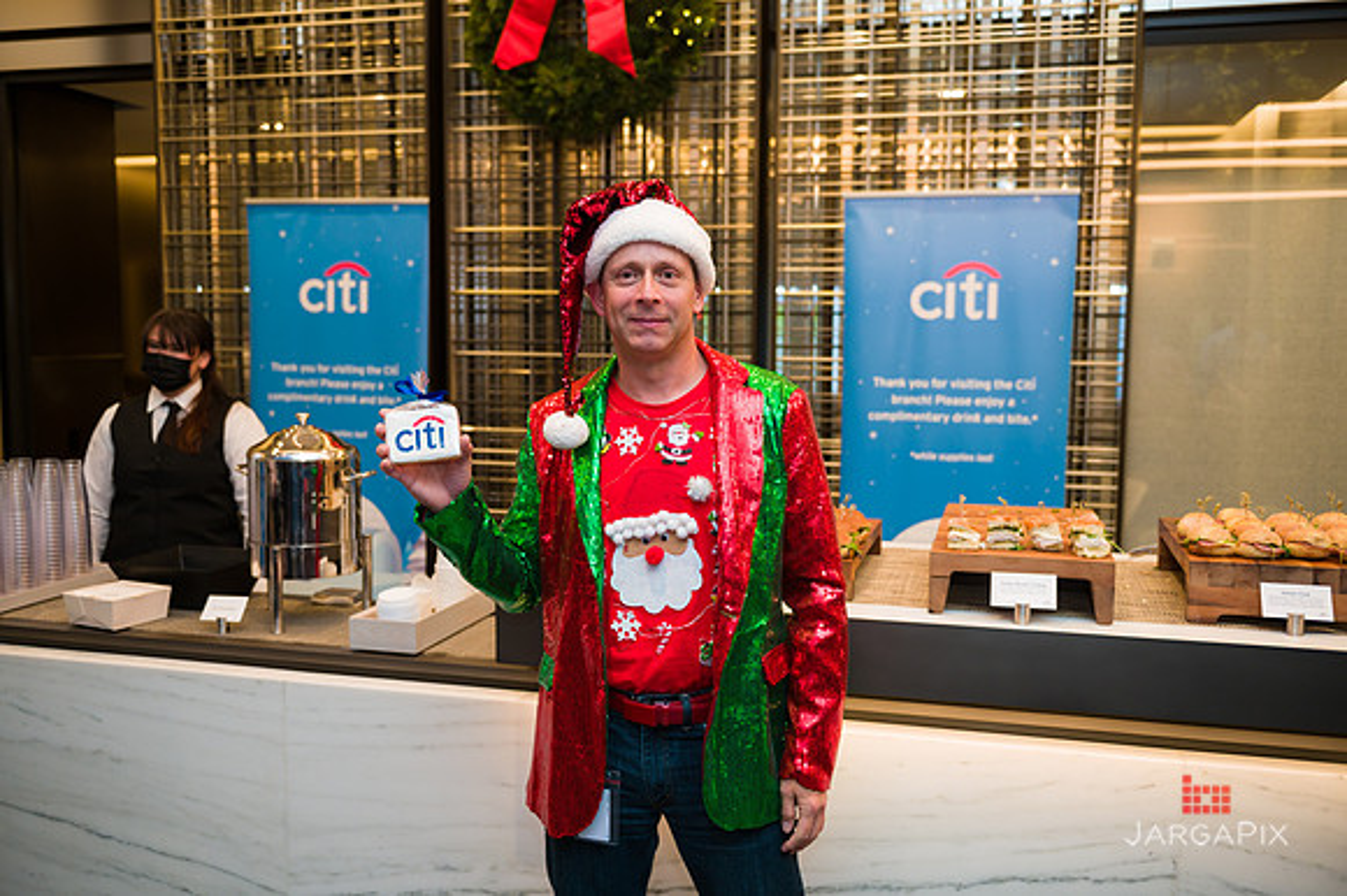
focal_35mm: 32
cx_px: 674
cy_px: 448
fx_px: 1197
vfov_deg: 41.1
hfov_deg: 58.7
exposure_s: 1/200
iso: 400
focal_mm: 32
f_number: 3.2
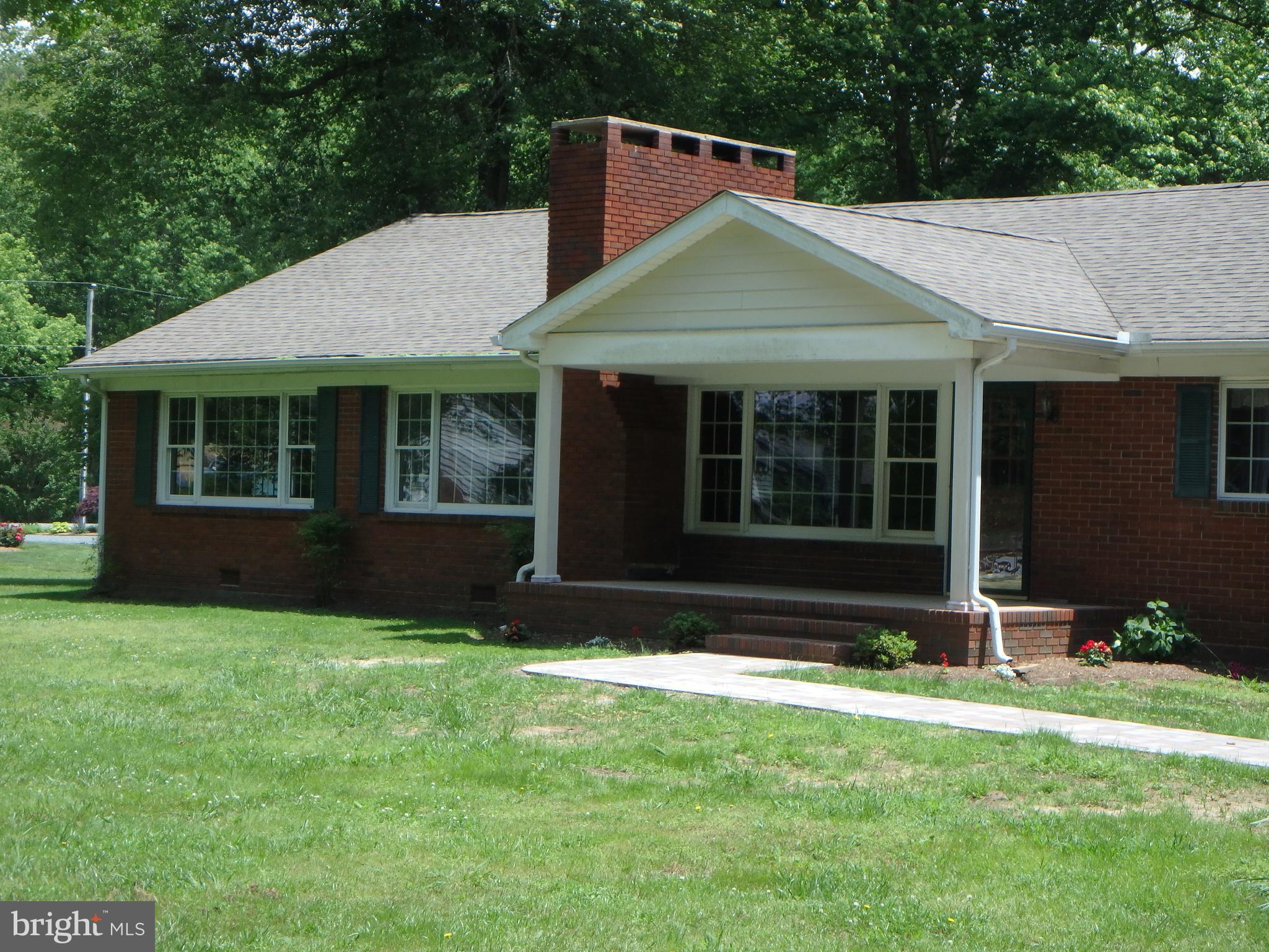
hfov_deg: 31.7
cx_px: 634
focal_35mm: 61
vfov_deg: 24.0
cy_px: 476
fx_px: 2236
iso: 125
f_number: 5.1
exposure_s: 1/320
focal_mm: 10.9
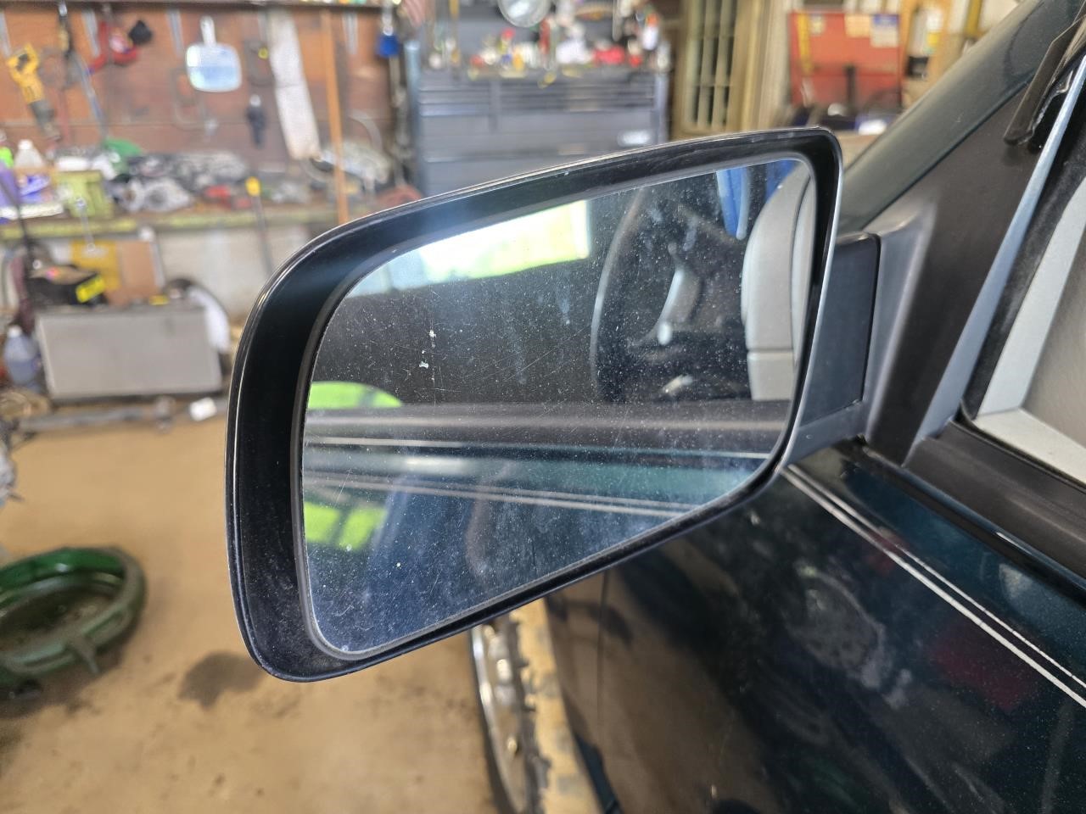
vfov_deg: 58.9
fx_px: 722
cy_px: 407
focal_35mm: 23
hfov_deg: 73.9
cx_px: 543
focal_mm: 6.3
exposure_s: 1/120
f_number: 1.7
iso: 500
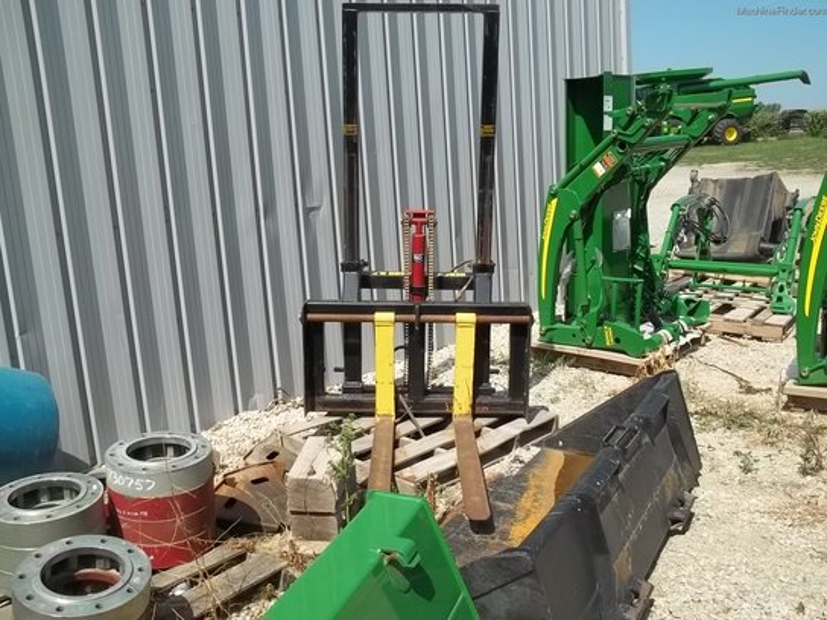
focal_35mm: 33
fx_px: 788
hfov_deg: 55.4
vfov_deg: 42.9
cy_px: 310
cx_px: 414
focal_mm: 5.9
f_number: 8
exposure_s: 1/160
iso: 64
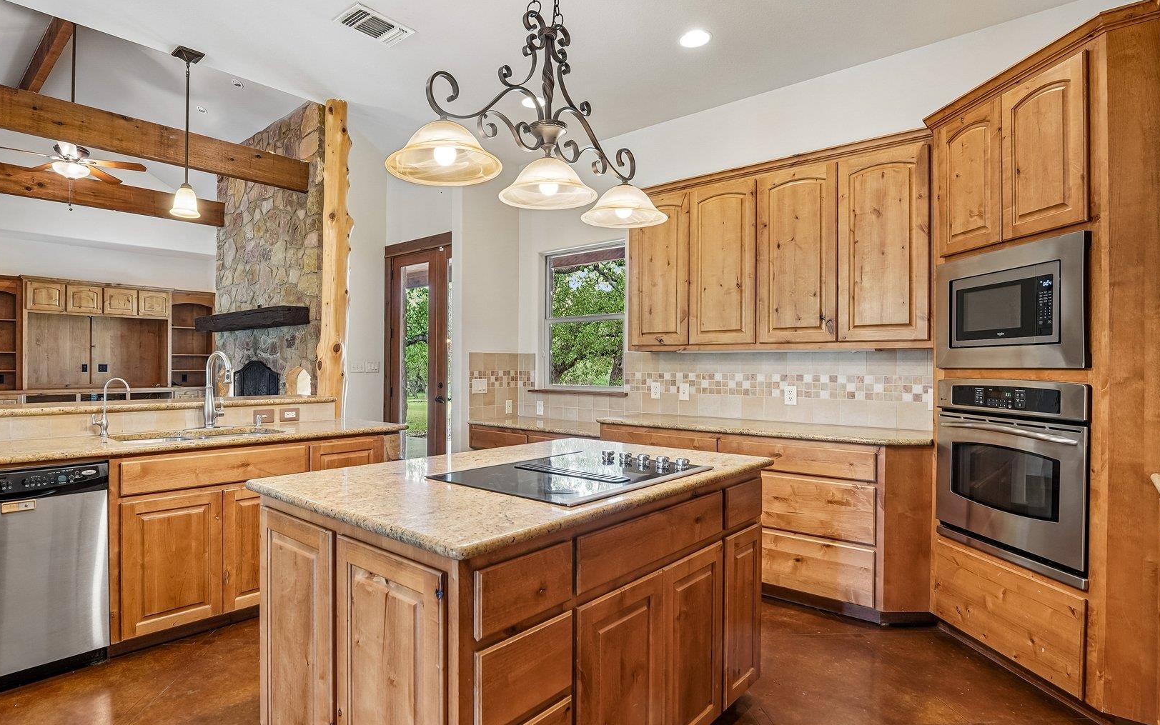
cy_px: 361
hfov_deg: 90.8
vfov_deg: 65.0
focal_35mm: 18
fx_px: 569
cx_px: 528
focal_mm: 14
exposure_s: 1/5
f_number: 8
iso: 400
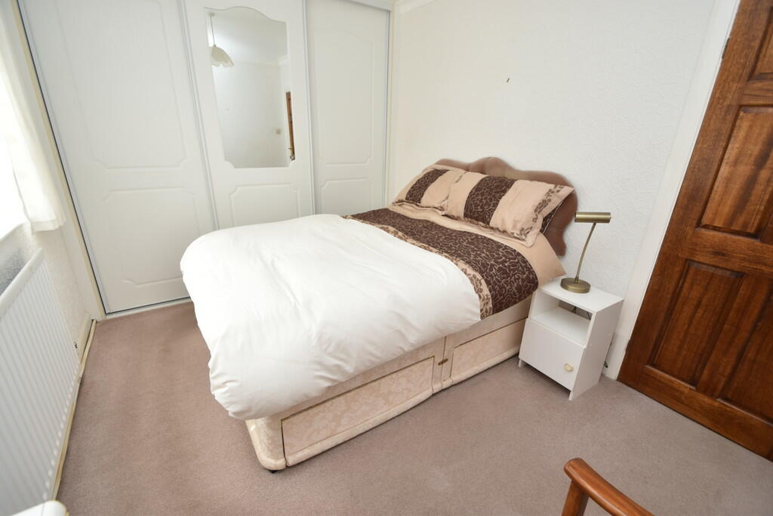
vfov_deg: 77.3
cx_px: 386
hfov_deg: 100.4
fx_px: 322
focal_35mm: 15
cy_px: 258
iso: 320
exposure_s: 1/200
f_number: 5
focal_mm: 10
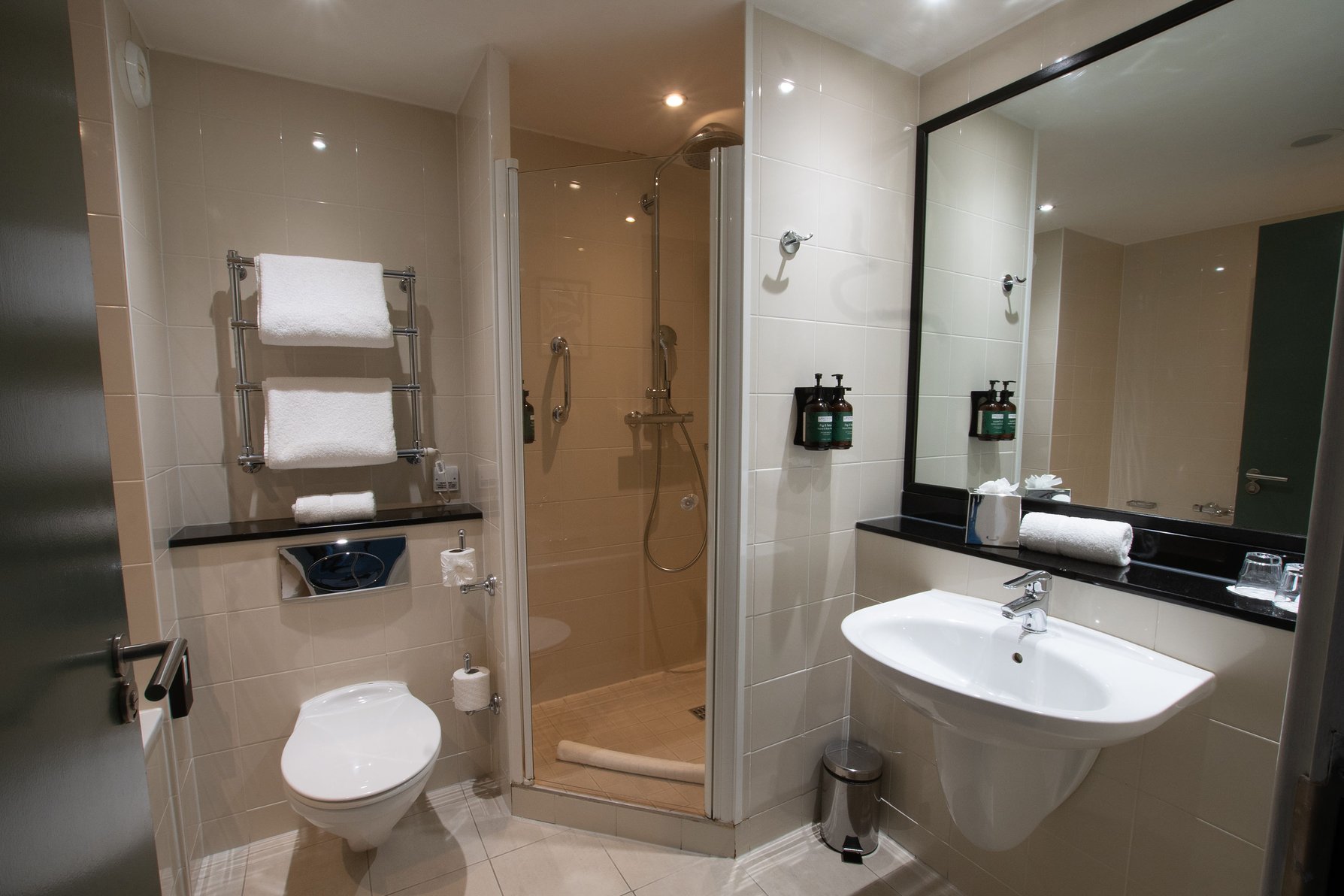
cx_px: 672
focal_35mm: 15
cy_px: 448
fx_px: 560
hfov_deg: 100.4
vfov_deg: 77.3
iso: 400
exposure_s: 1/3
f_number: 14
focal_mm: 10
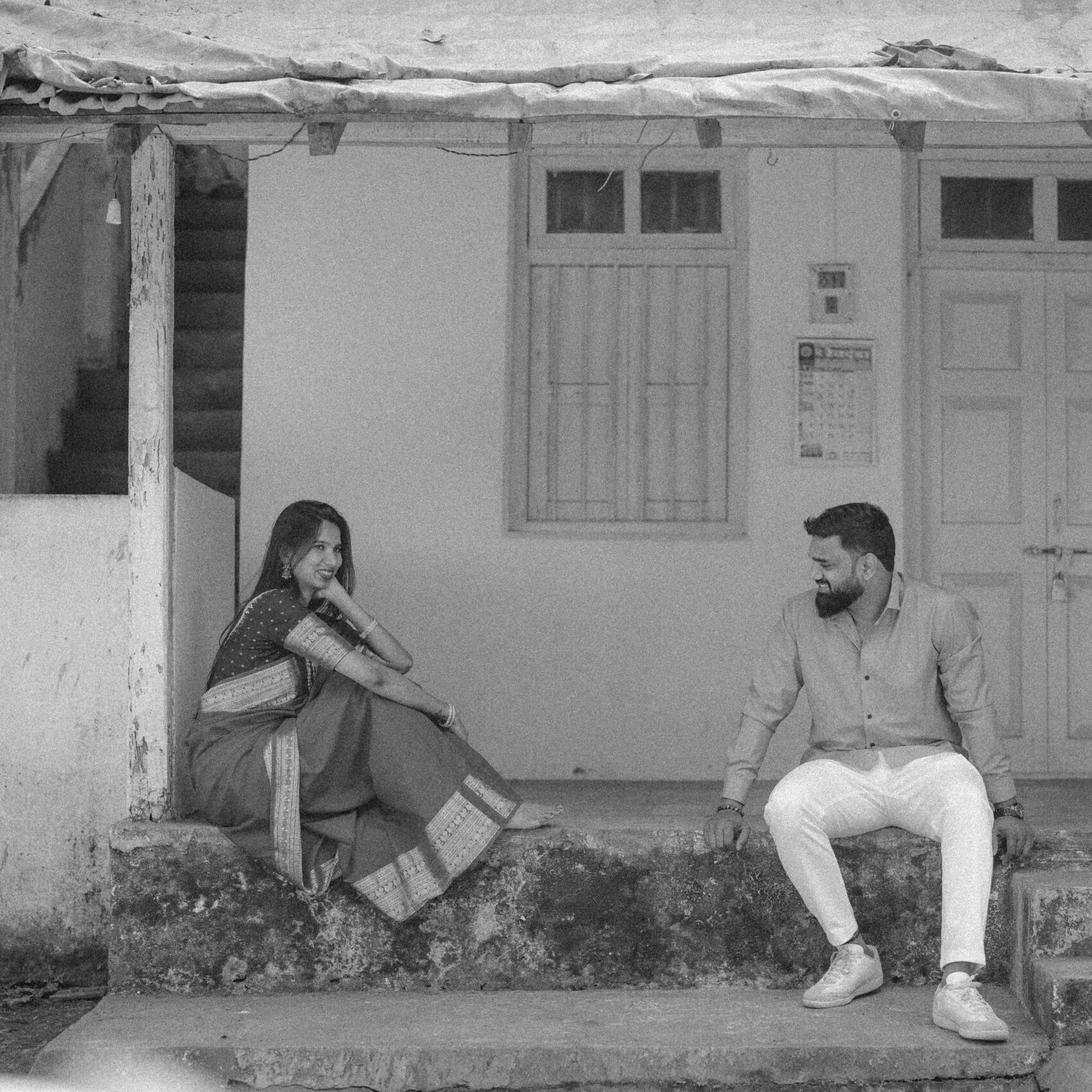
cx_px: 627
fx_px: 2284
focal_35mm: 64
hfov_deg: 26.9
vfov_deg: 26.9
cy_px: 546
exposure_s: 1/2000
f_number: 1.4
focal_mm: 50
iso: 400
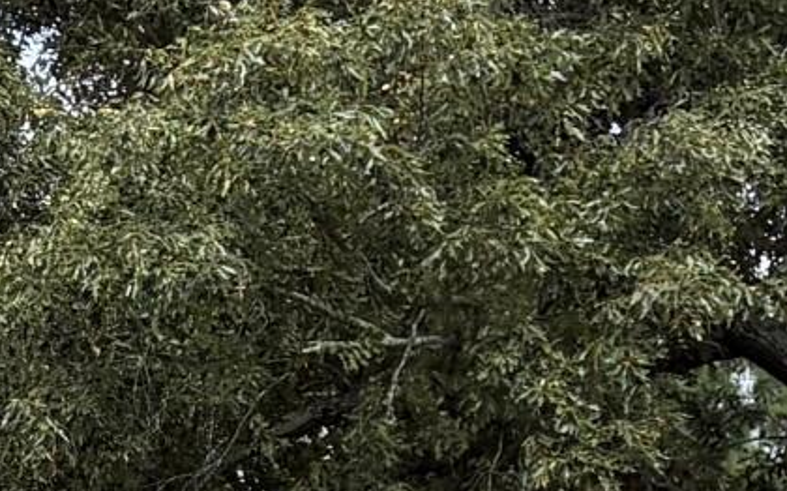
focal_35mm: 197
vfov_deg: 6.2
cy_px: 1415
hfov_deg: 9.8
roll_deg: +0.1
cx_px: -868
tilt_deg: +8.6
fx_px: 4223
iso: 50
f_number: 1.6
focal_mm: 5.96
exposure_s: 1/2012
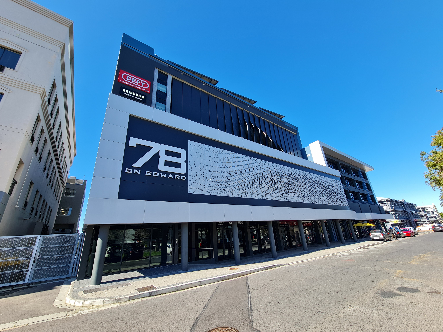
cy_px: 166
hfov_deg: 106.2
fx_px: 166
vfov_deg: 89.9
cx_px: 222
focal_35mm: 13
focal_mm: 2.2
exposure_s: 1/778
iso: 50
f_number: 2.2
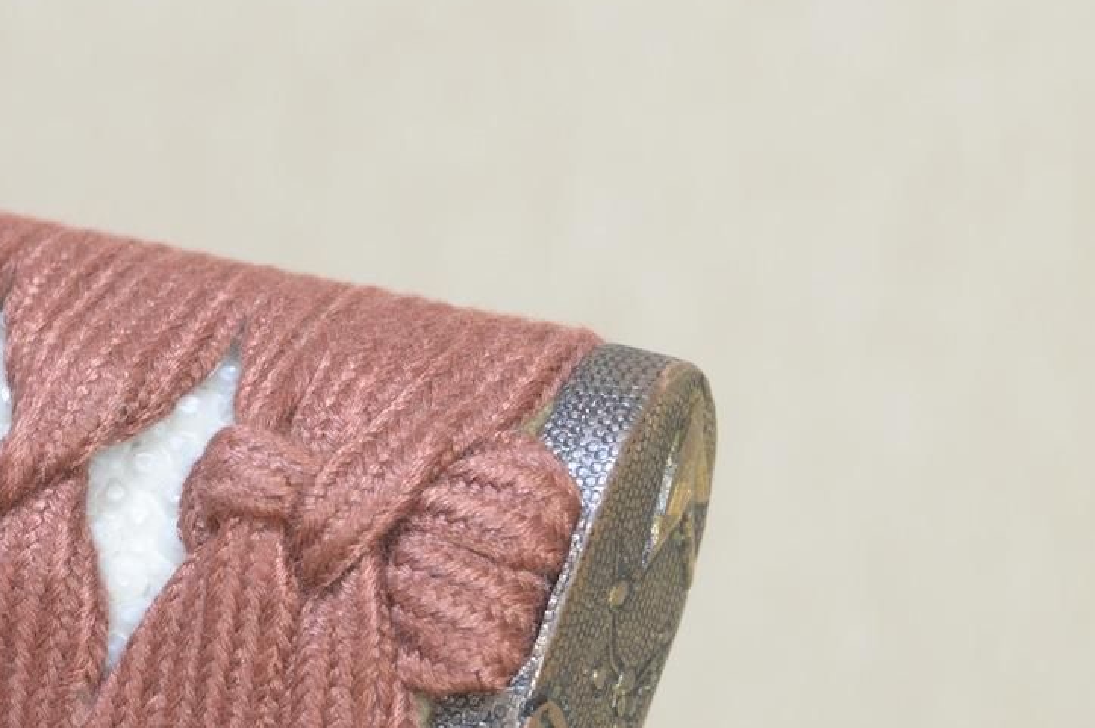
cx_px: 588
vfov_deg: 5.6
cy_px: 517
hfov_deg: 8.3
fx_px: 7507
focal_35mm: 247
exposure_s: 1/1.6
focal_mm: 85
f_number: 11
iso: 400
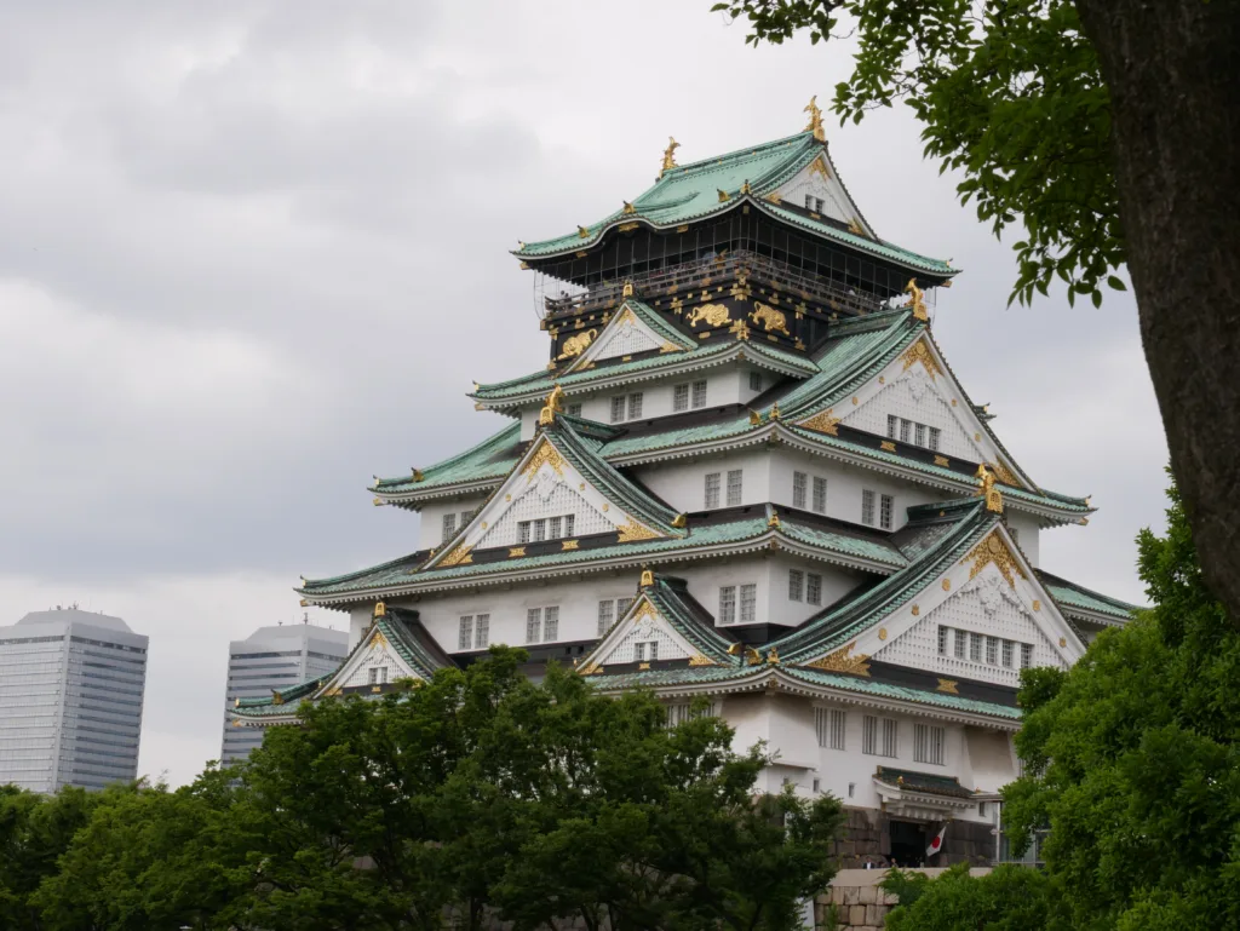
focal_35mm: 74
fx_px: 2652
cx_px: 620
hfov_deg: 26.3
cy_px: 466
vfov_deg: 19.9
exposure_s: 1/80
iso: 200
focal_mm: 37
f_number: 13
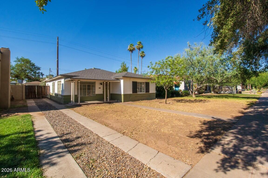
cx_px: 134
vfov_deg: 77.3
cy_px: 89
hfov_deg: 100.4
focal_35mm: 15
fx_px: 112
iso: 640
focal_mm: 10
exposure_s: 1/3200
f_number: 11
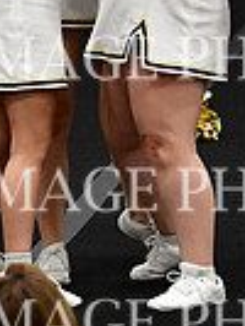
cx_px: 160
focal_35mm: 540
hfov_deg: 2.8
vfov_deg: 3.7
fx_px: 5088
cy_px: -140
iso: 4000
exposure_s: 1/500
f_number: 4
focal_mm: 86
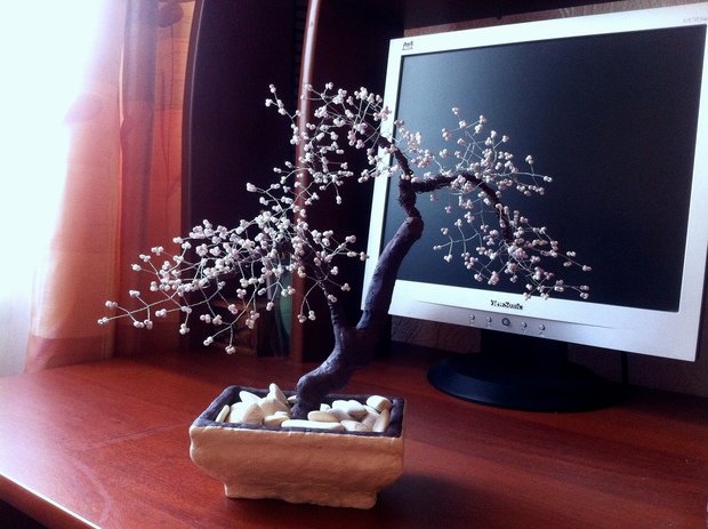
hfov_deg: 52.7
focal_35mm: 35
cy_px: 264
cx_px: 354
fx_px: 715
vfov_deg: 40.6
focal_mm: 3.85
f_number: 2.8
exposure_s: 1/15
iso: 200
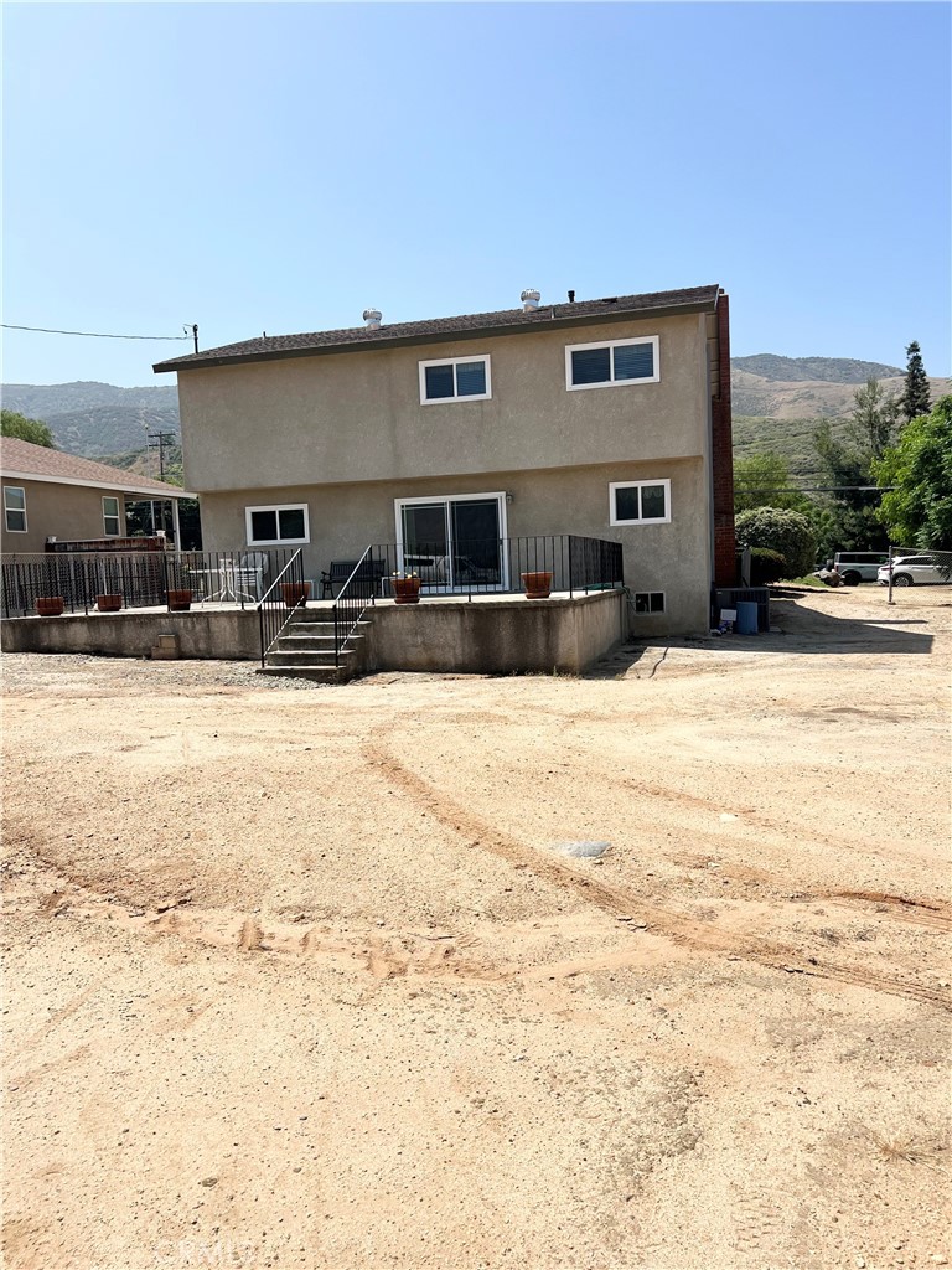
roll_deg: +2.2
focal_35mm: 26
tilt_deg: -2.4
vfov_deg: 67.3
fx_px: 953
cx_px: 476
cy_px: 635
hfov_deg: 53.1
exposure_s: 1/6211
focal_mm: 5.7
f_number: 1.5
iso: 50
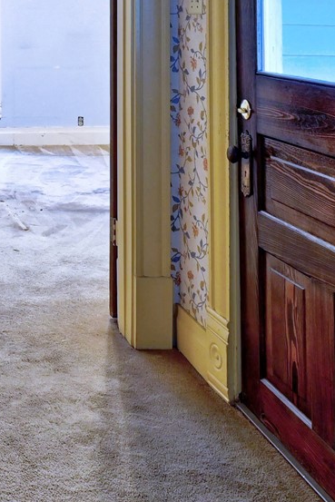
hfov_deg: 21.7
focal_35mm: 55
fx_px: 767
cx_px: -125
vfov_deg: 33.2
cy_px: 2
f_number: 8
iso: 400
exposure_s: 1
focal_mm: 14
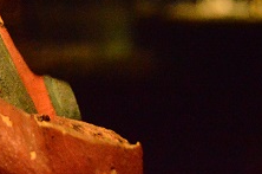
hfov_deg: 14.6
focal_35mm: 138
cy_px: -49
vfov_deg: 9.7
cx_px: -22
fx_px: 1002
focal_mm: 34
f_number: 4.5
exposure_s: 1/80
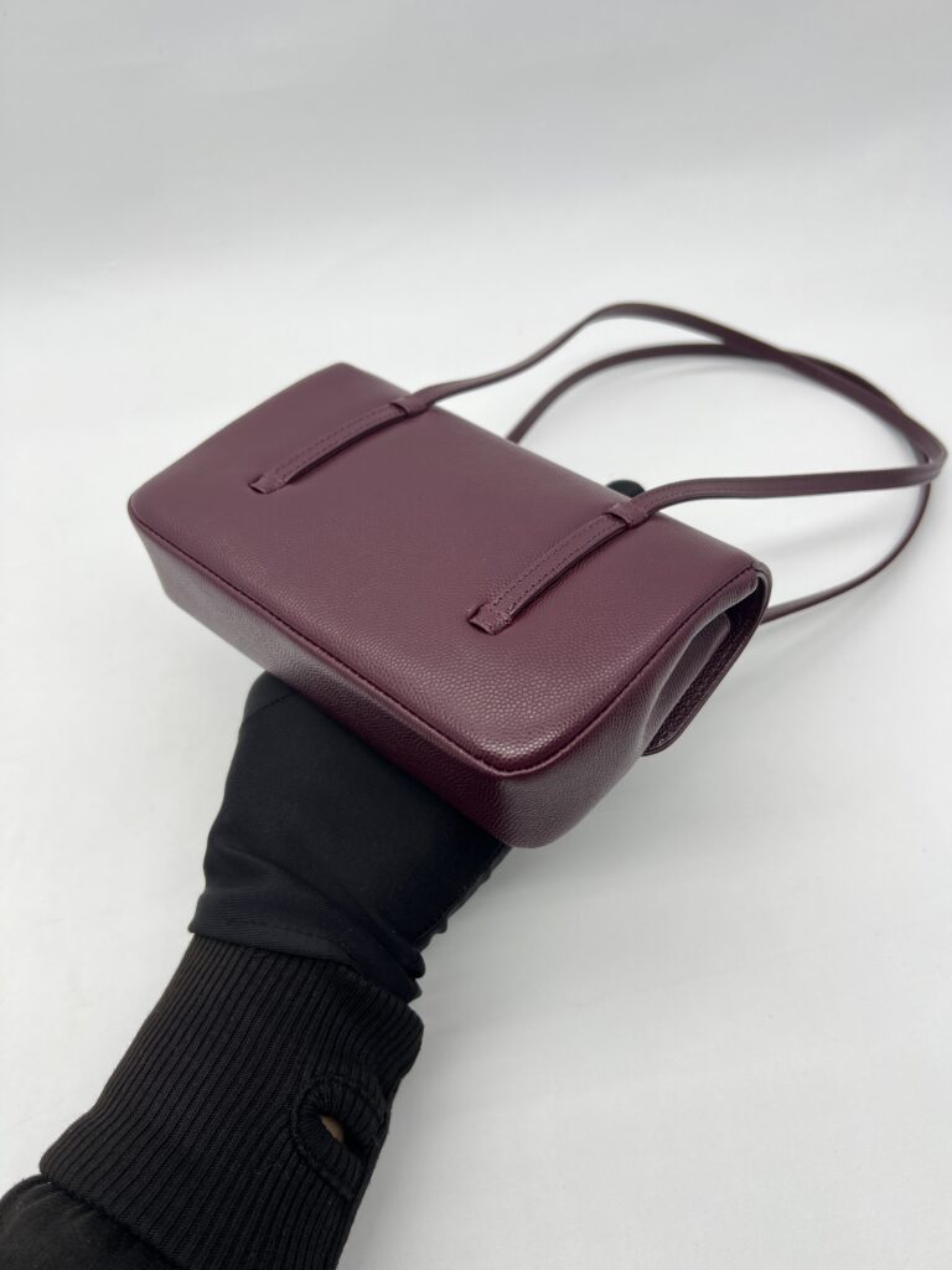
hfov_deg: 53.1
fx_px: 953
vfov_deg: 67.3
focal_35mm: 26
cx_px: 476
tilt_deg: -50.1
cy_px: 635
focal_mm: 5.7
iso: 40
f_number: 1.5
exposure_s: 1/161
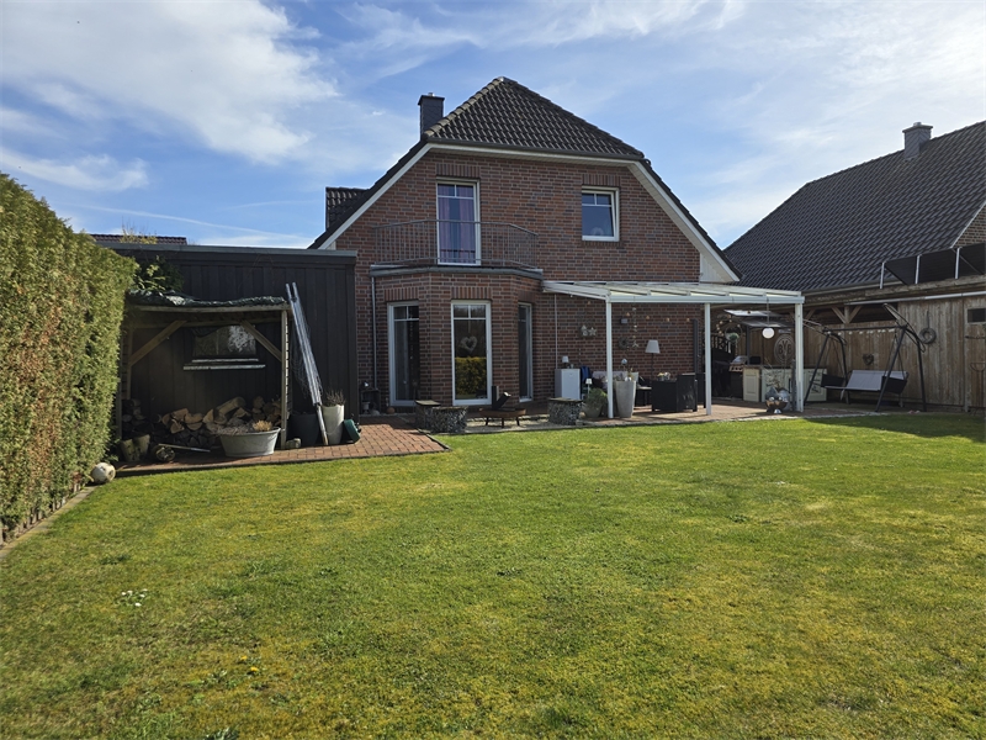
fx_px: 655
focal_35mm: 23
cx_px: 493
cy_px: 370
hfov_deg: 73.9
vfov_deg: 58.9
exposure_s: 1/820
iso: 12
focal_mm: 6.3
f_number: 1.7
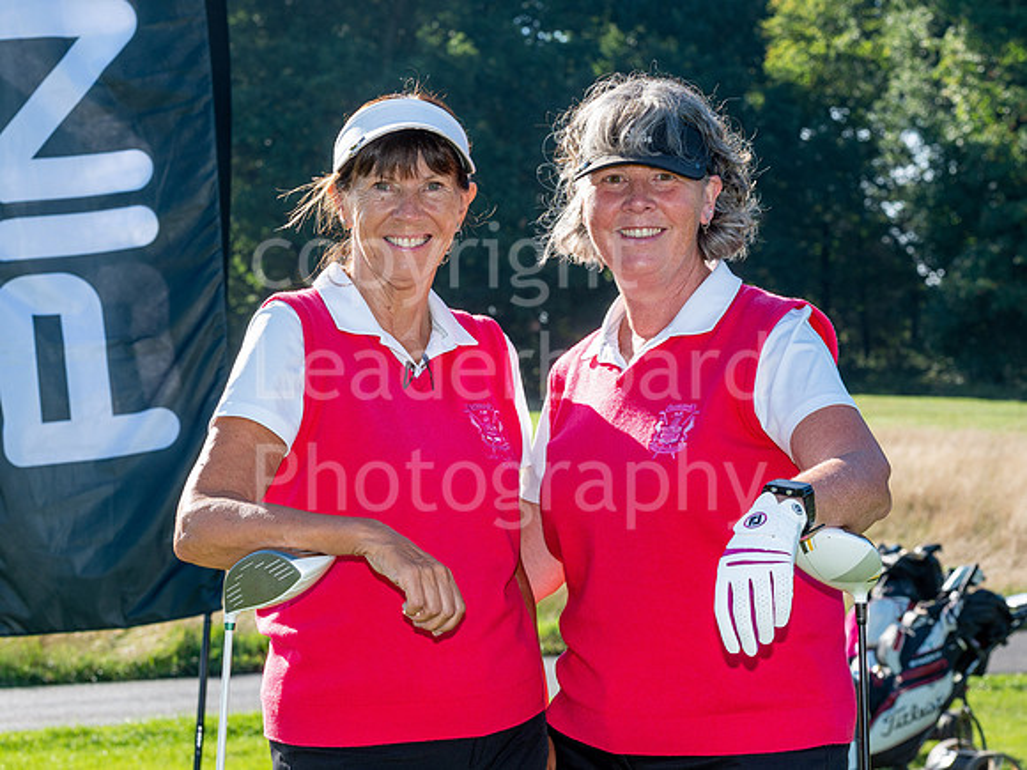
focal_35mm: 111
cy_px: 389
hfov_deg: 17.7
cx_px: 479
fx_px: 3291
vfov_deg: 13.4
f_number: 9
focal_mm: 82
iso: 200
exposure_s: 1/320
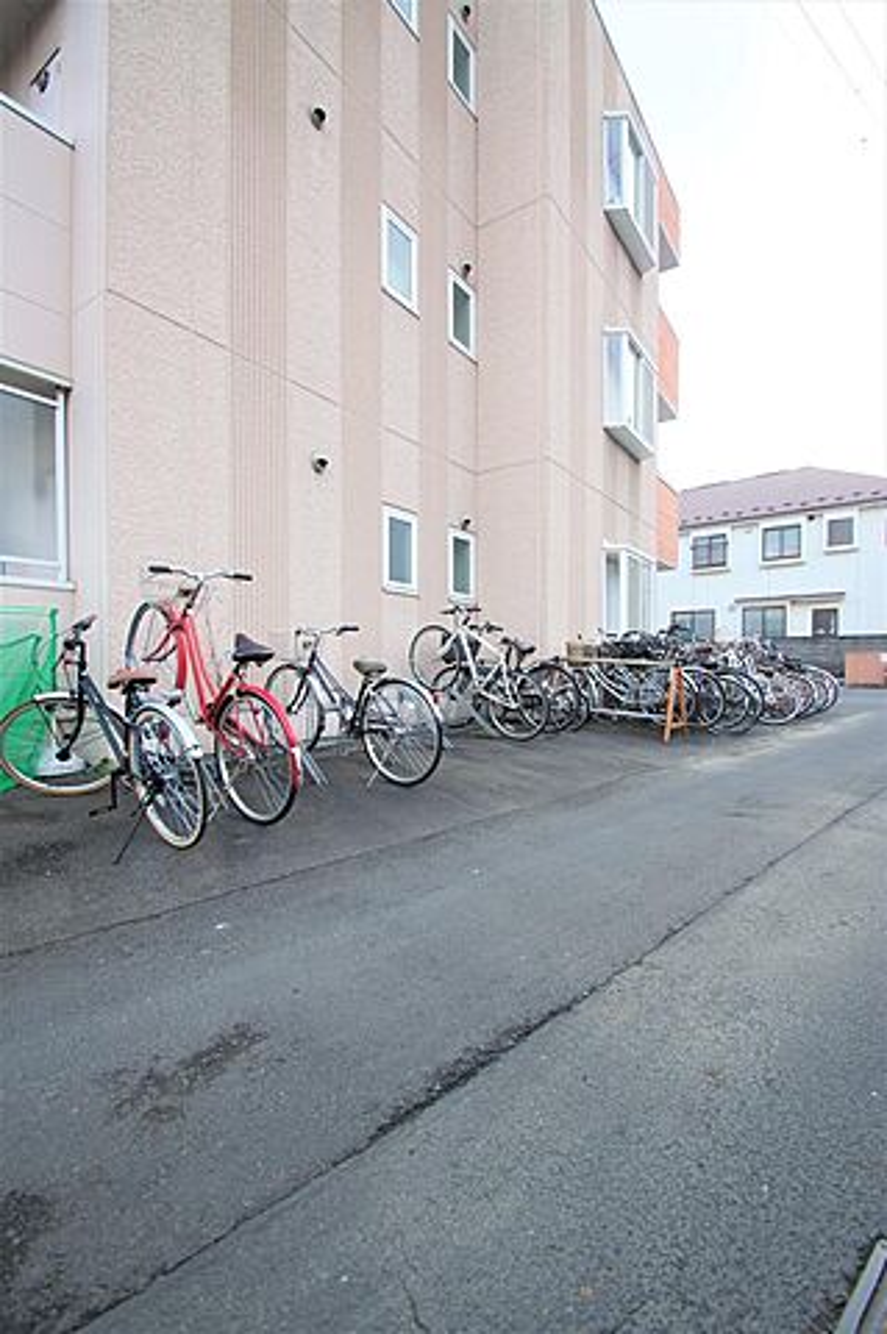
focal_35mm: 15
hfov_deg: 77.2
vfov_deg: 100.4
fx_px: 556
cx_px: 444
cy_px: 667
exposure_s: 1/60
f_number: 5.6
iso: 100
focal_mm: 10
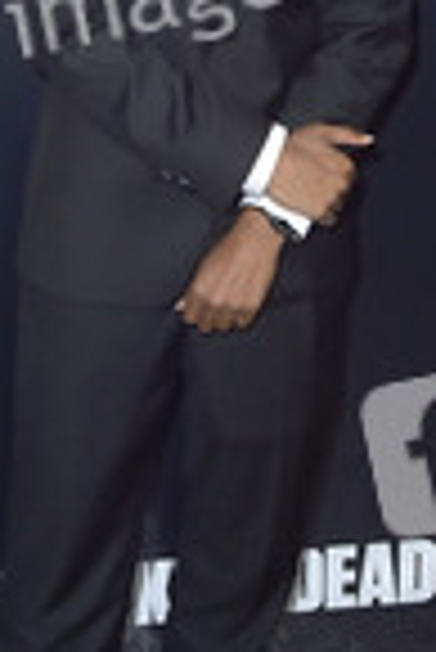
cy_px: 207
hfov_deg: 15.6
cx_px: 187
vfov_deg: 23.0
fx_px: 1595
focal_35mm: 88
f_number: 5.6
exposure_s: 1/250
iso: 500
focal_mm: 32
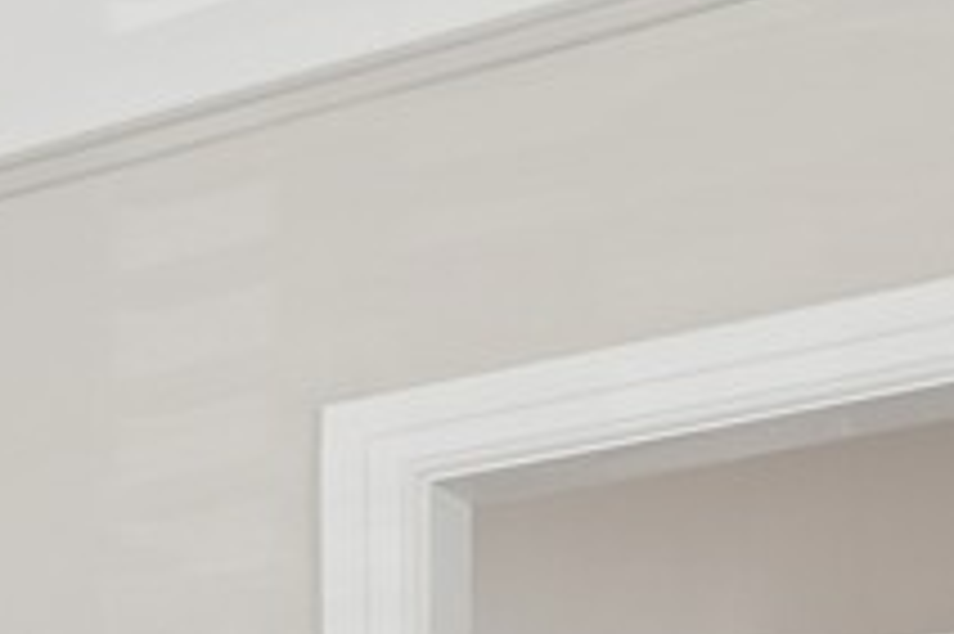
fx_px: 3204
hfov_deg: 11.5
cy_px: 1623
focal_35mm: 121
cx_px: -1750
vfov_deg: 9.7
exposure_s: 1/15
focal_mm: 16
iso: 320
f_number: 8
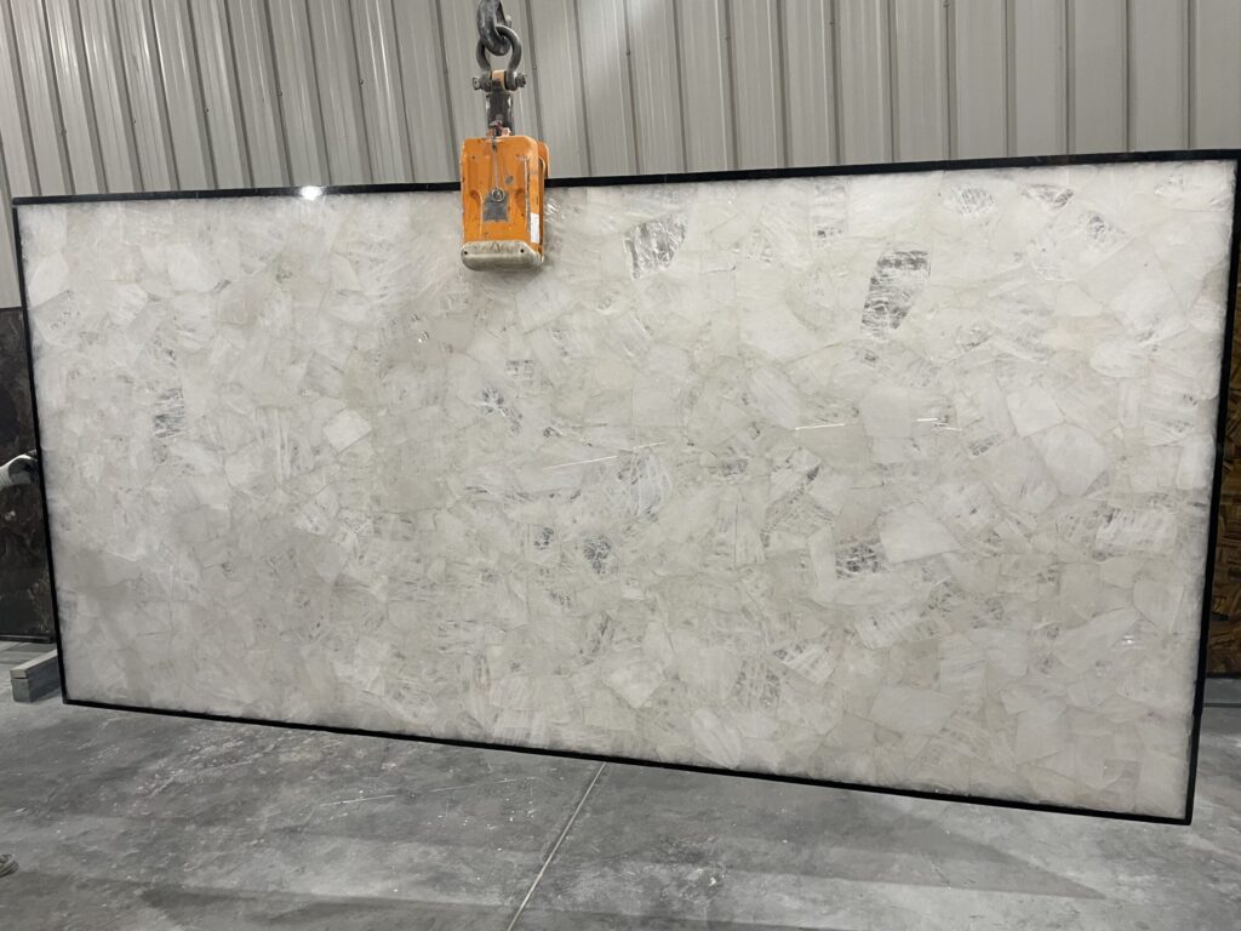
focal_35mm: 26
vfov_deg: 53.1
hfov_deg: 67.3
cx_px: 620
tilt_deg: -9.9
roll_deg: +5.4
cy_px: 466
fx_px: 932
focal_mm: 4.2
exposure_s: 1/50
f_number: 1.6
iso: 125
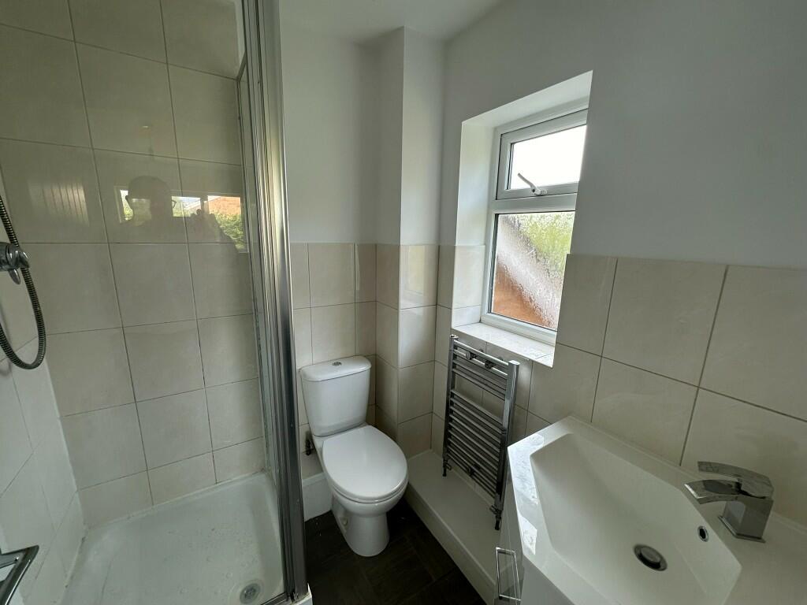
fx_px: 326
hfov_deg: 102.1
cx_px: 404
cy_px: 302
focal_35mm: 14
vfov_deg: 85.7
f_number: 2.2
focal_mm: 2.22
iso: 50
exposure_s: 1/99
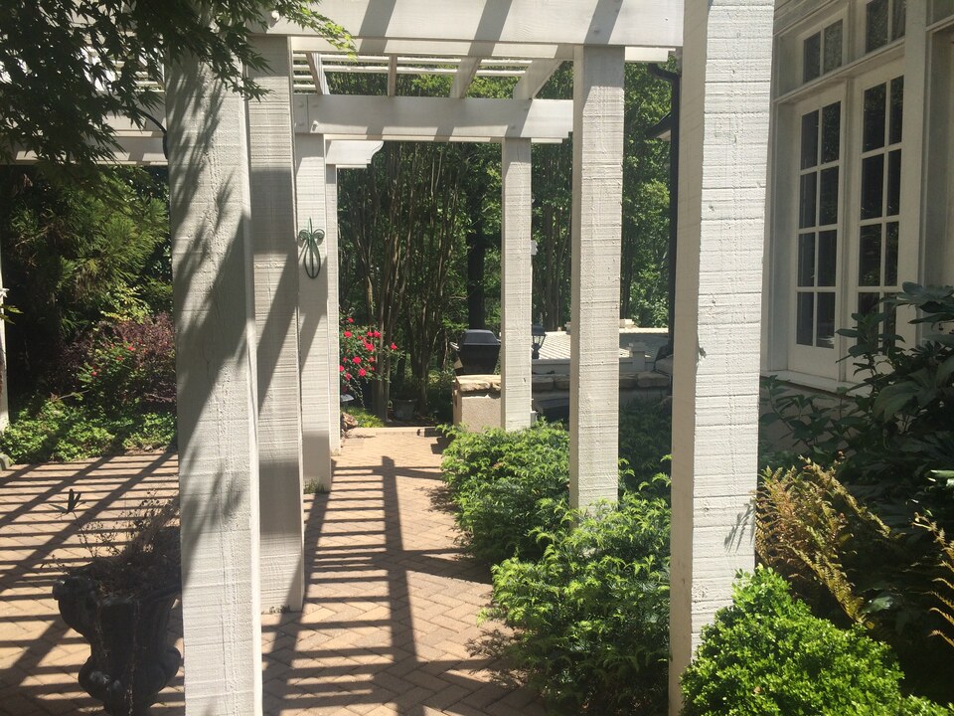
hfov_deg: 61.7
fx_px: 799
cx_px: 477
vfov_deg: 48.2
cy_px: 358
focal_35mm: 29
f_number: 2.2
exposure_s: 1/1520
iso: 32
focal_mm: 4.15
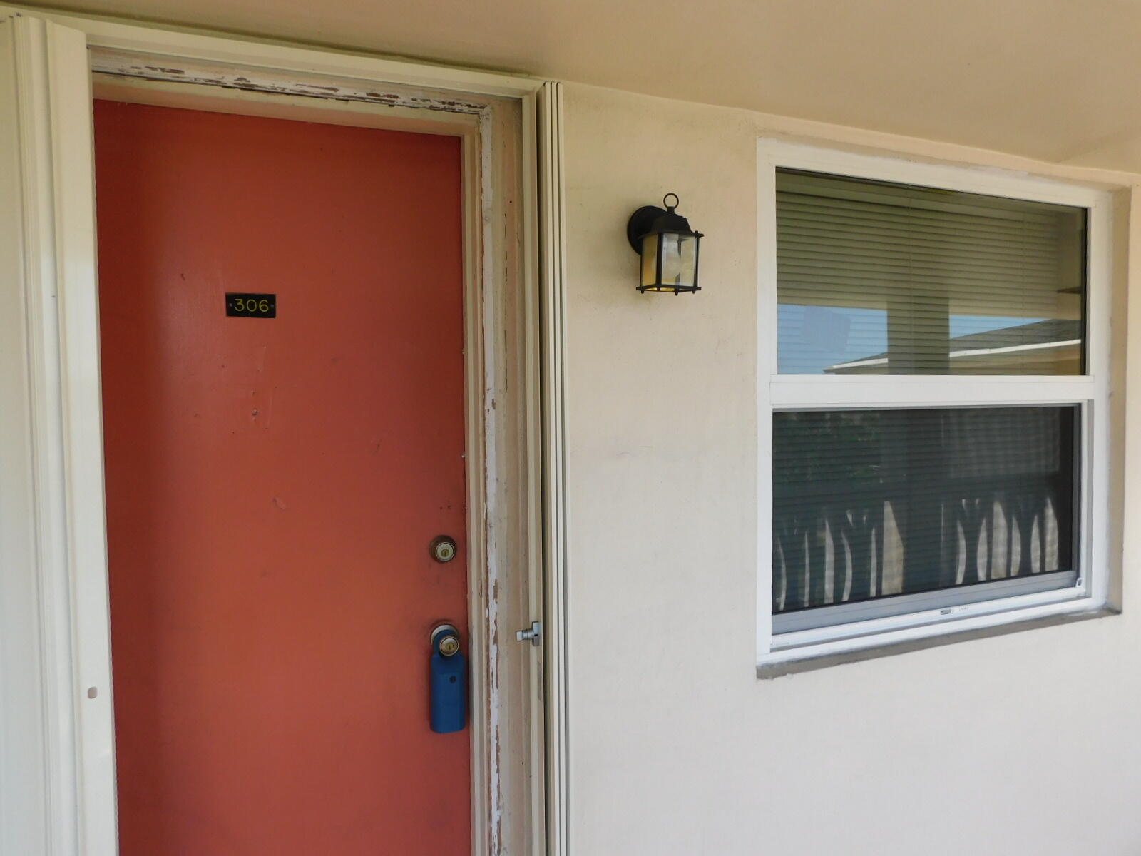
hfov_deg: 73.9
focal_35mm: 23
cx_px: 570
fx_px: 758
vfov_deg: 58.9
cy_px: 428
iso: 125
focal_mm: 4
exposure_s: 1/250
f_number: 3
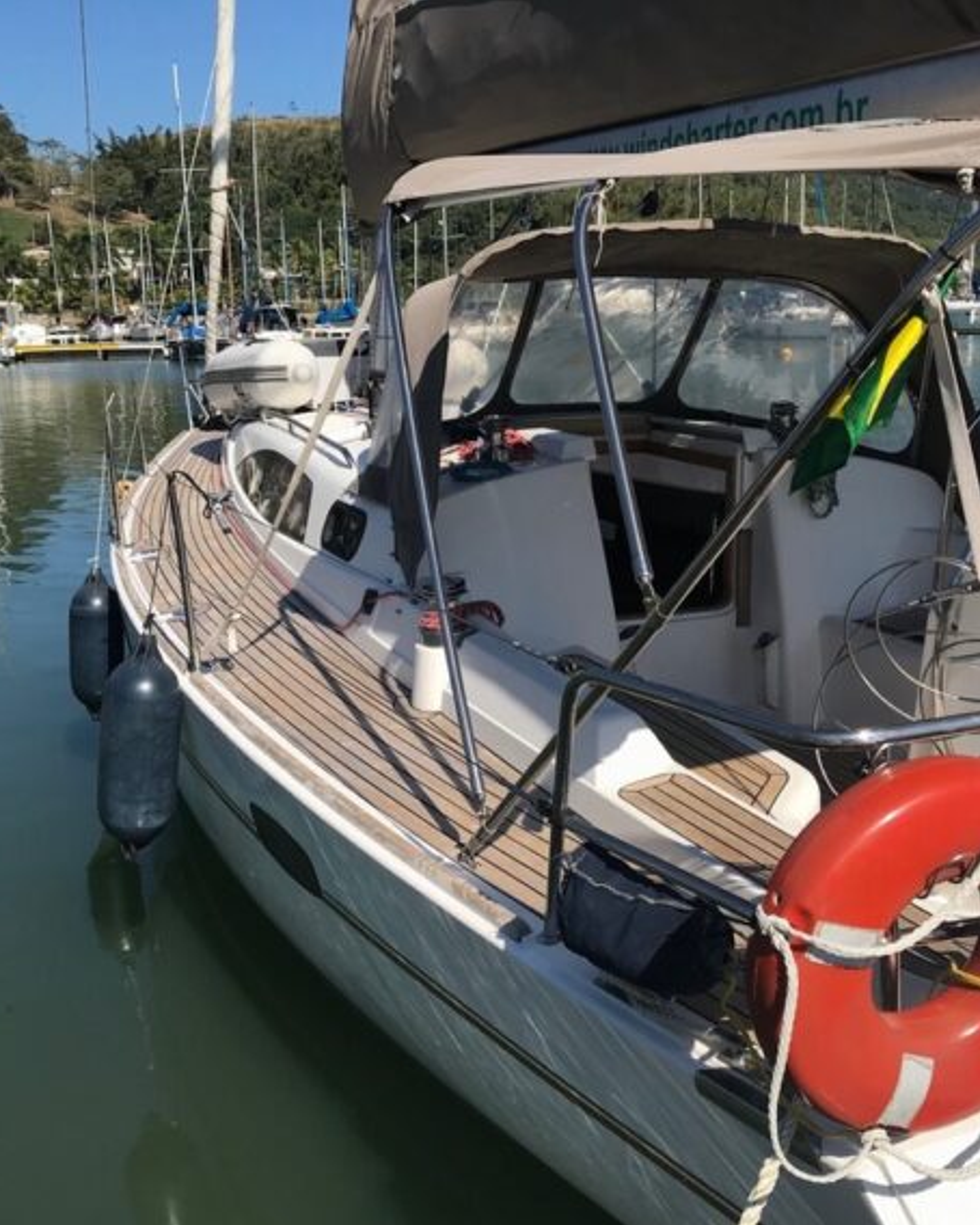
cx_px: 464
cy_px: 620
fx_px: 1341
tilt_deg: -10.8
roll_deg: +0.4
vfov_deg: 49.1
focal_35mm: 37
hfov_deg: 40.1
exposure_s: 1/2907
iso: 20
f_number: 1.8
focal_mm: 3.99
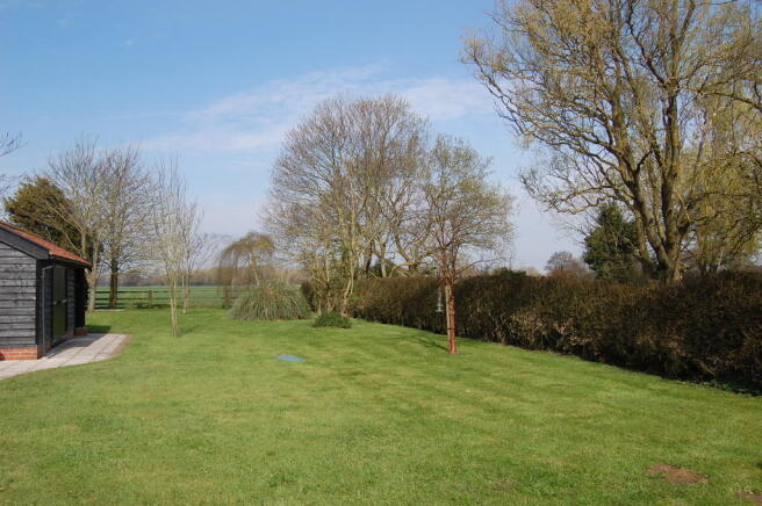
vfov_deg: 39.9
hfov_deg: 57.3
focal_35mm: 33
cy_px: 253
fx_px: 698
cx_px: 381
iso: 200
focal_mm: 22
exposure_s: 1/320
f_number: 9
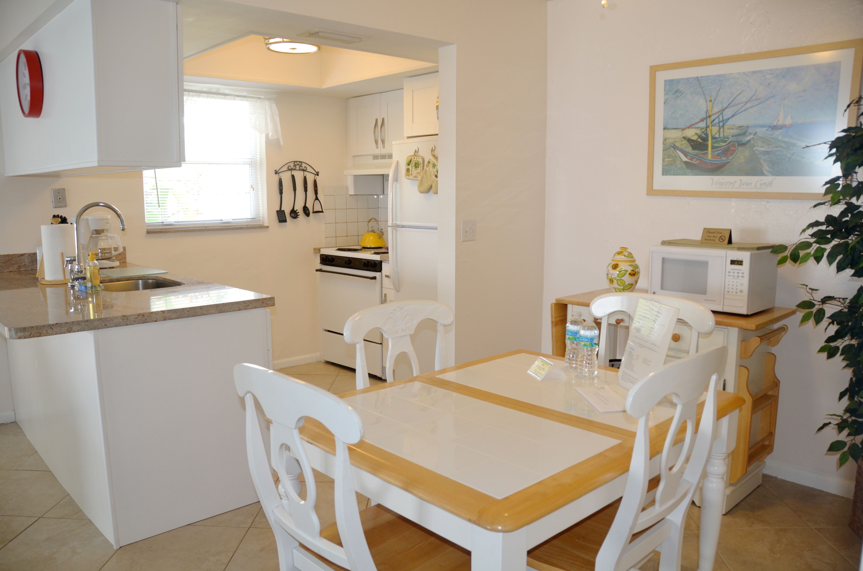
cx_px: 432
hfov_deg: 67.5
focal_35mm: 27
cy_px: 286
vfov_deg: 47.7
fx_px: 646
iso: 400
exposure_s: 1/80
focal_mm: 18
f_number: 3.5
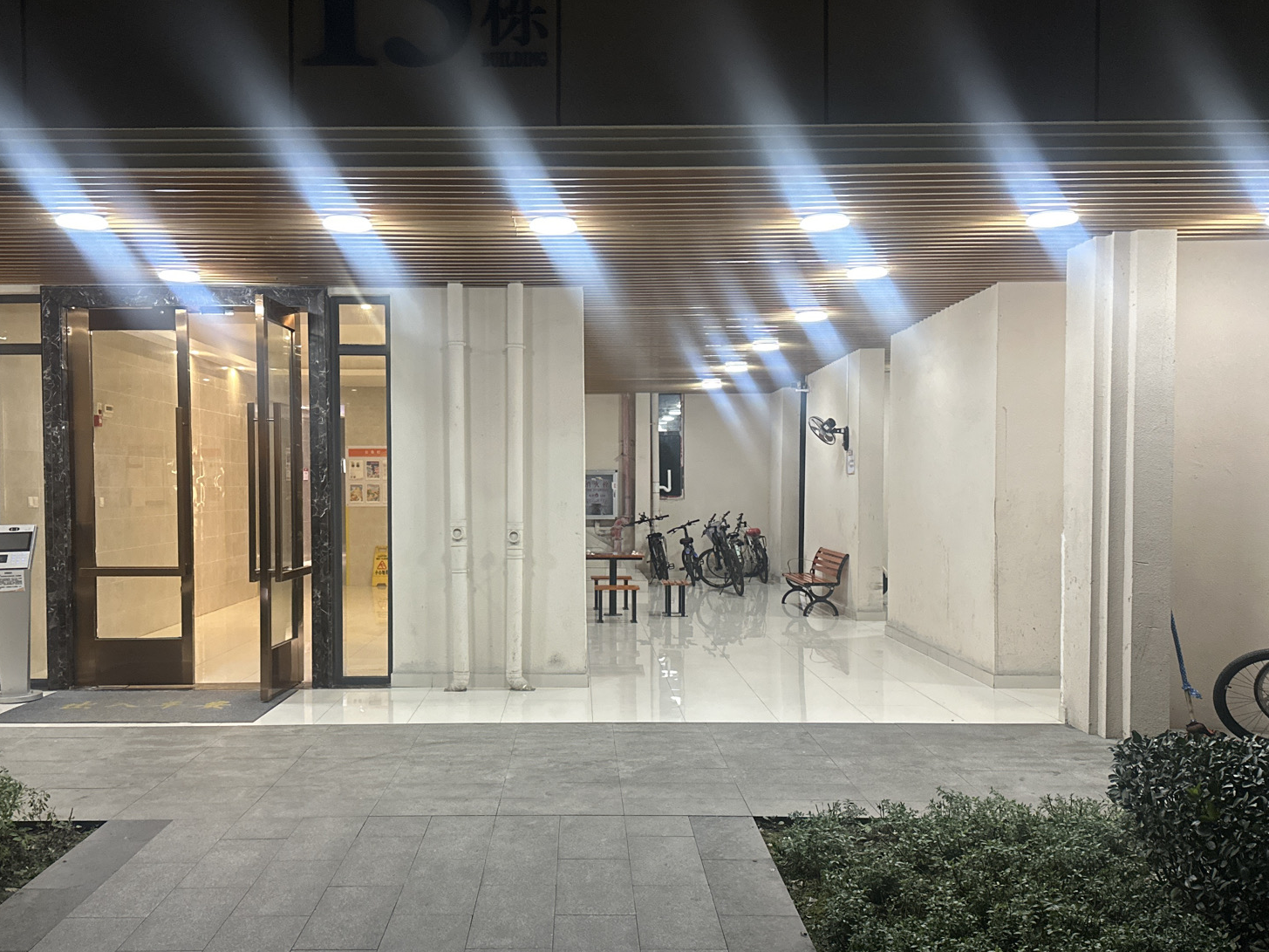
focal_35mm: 33
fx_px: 1210
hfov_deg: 55.3
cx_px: 577
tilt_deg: -0.3
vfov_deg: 42.9
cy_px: 514
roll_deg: -0.6
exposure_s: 1/60
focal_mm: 6.86
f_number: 1.78
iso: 500
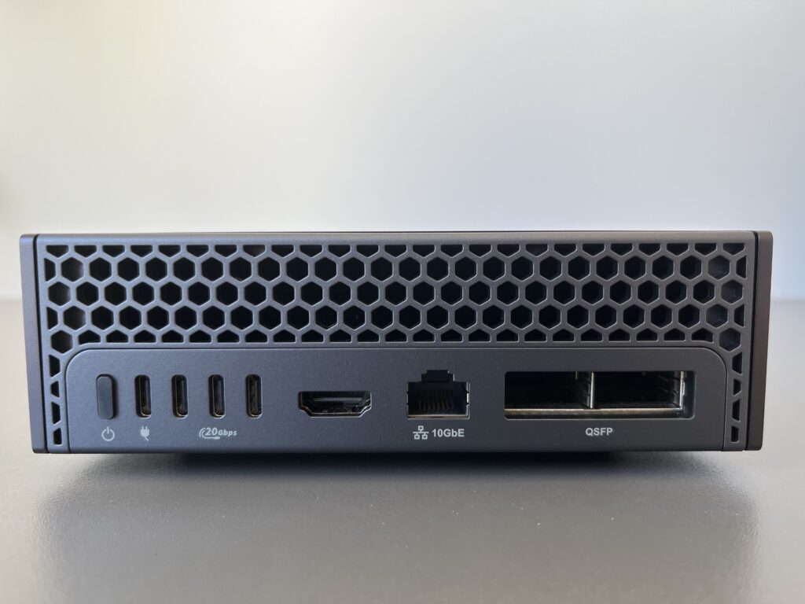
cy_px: 302
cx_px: 402
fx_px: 605
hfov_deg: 67.3
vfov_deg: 53.1
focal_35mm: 26
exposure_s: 1/122
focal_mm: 5.1
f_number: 1.6
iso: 80
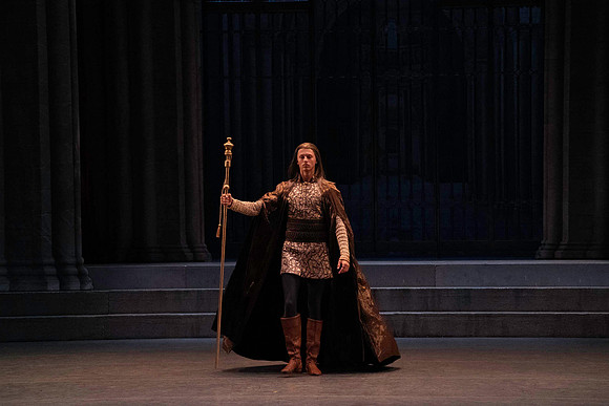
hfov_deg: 10.3
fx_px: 3384
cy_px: 203
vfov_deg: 6.9
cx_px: 304
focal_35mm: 200
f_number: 7.1
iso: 12800
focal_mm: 200
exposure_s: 1/400
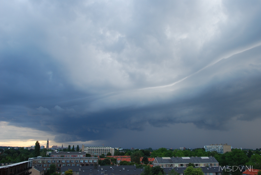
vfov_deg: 37.0
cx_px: 130
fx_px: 261
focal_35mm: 36
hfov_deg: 53.1
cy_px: 88
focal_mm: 24
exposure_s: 1/60
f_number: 5
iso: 200
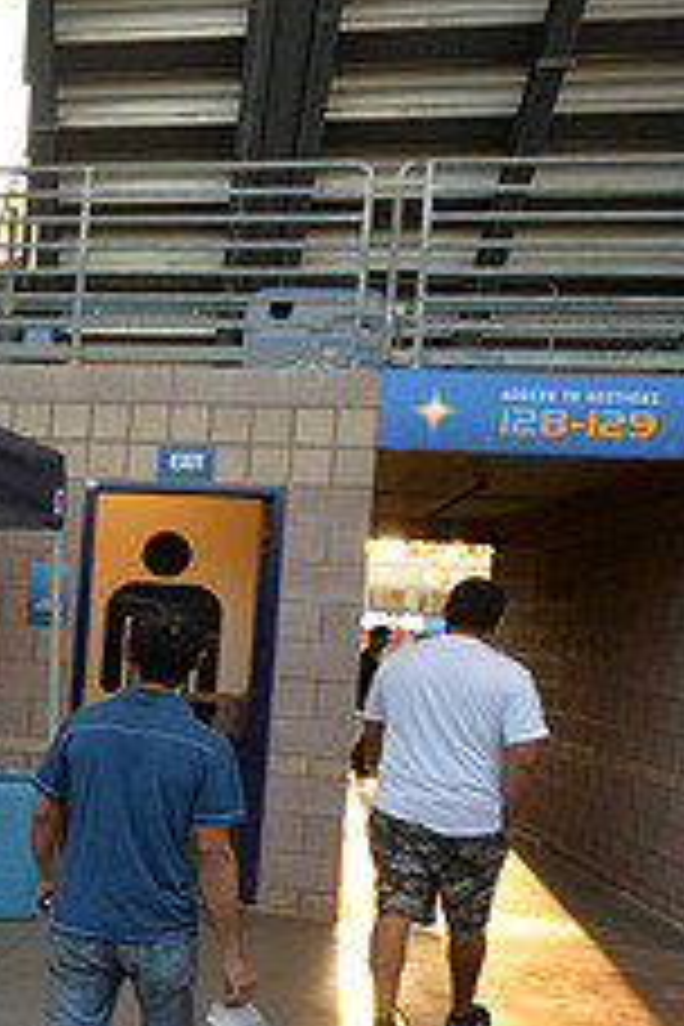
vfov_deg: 32.6
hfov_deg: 18.6
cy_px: 673
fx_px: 1738
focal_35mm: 61
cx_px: -454
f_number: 2.8
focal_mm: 24
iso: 3200
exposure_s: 1/3200
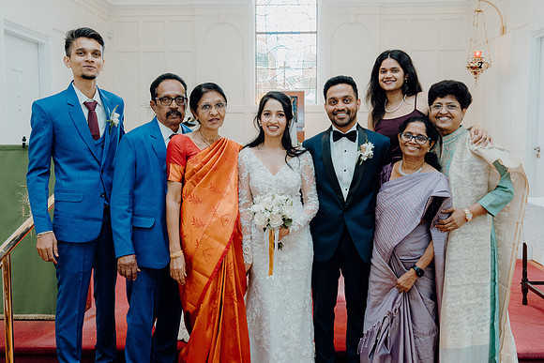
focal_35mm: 37
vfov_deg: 36.0
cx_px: 272
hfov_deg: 51.9
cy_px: 182
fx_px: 559
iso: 2500
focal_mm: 37
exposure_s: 1/160
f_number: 5
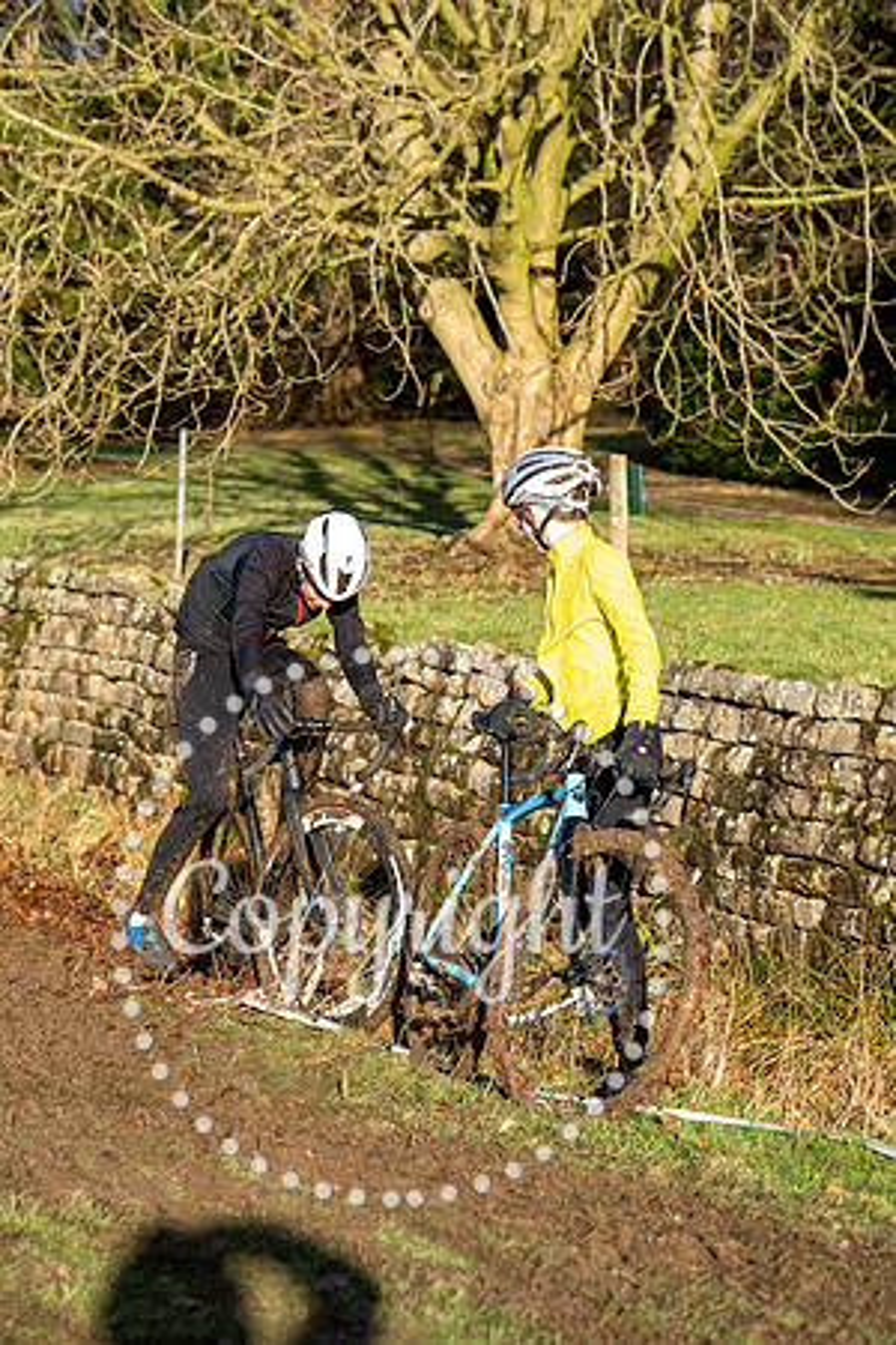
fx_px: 3546
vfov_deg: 21.5
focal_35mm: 95
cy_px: 672
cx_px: 448
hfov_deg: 14.4
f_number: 5
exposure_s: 1/1000
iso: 250
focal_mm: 95
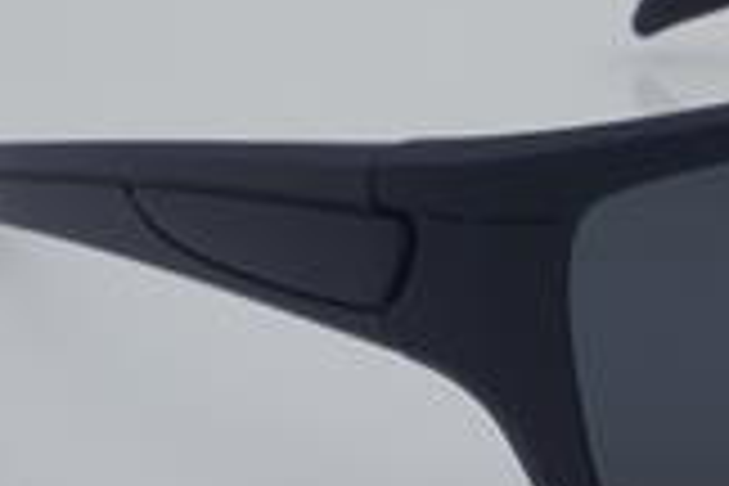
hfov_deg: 11.0
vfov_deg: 7.4
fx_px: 3746
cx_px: 788
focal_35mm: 185
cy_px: 212
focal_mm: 50
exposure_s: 1/4
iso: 100
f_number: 32
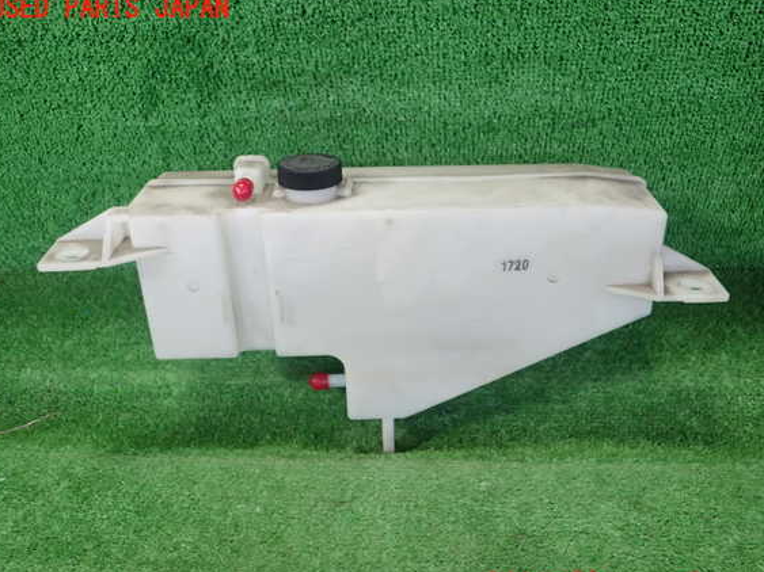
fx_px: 706
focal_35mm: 32
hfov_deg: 56.8
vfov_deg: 44.1
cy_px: 297
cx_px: 389
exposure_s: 1/125
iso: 250
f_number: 2.3
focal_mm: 5.5
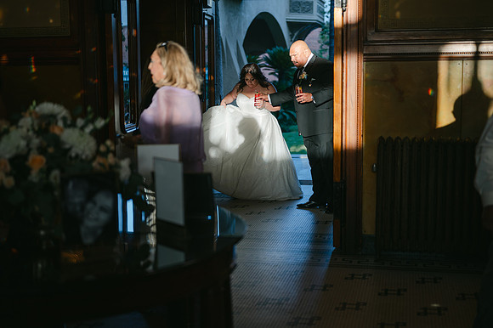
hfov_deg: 39.6
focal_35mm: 50
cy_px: 164
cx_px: 246
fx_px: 684
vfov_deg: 27.0
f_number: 1.8
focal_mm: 50
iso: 100
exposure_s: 1/500
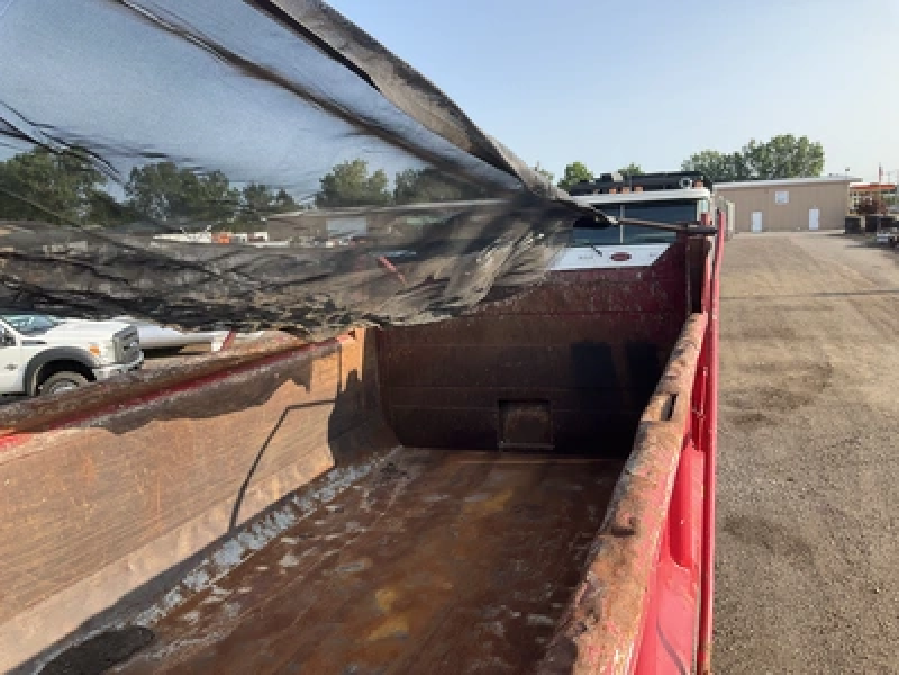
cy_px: 338
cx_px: 450
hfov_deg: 61.7
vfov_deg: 48.2
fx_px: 753
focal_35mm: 29
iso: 25
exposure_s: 1/599
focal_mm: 3
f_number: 1.8
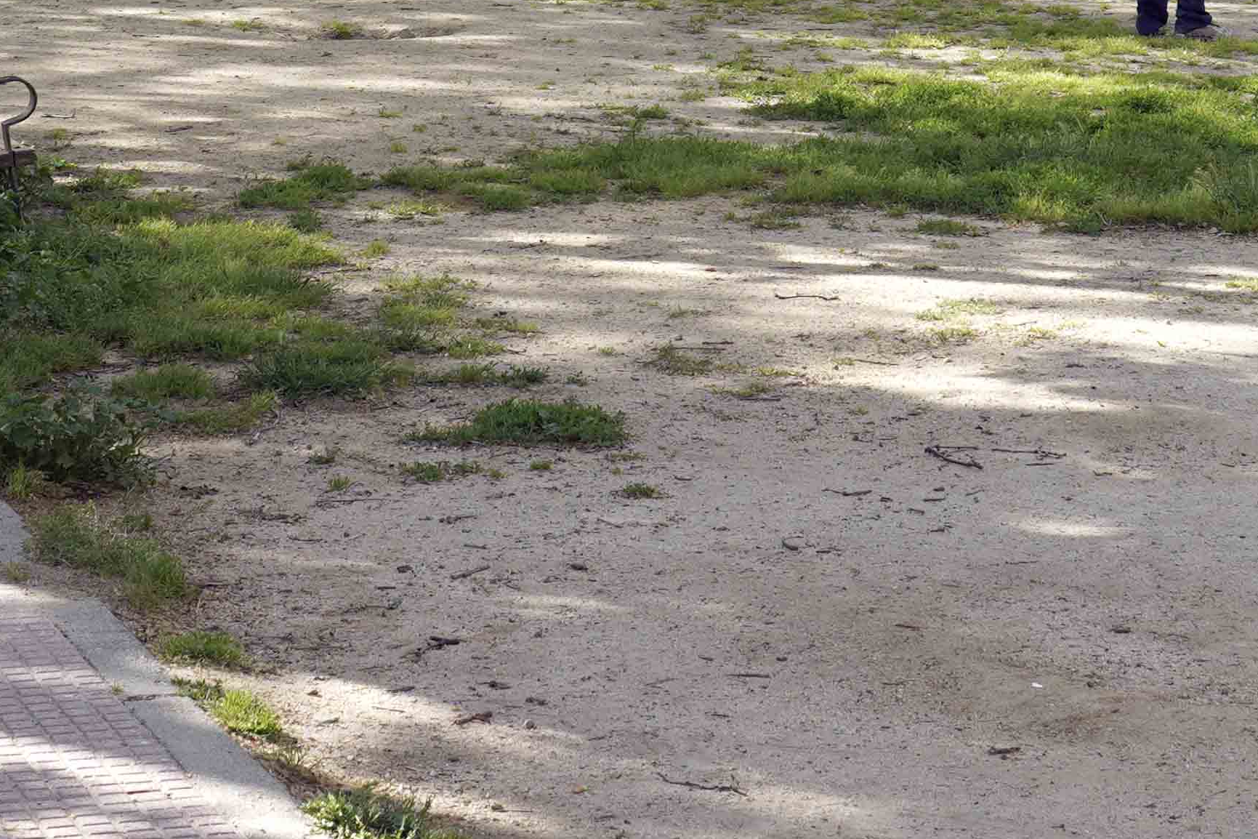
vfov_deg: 12.5
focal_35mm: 104
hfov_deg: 19.6
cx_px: 699
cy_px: -415
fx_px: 3634
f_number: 9
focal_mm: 30
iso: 160
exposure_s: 1/100
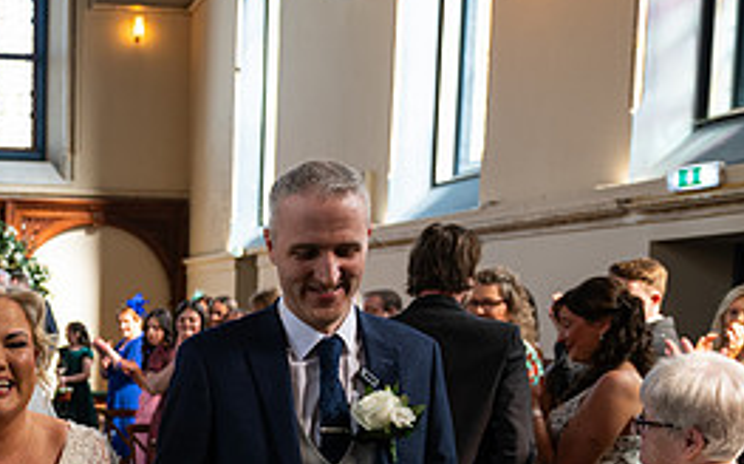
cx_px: 76
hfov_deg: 35.4
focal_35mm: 54
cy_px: 460
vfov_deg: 23.0
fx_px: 1094
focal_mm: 24
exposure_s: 1/160
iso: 500
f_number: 3.5
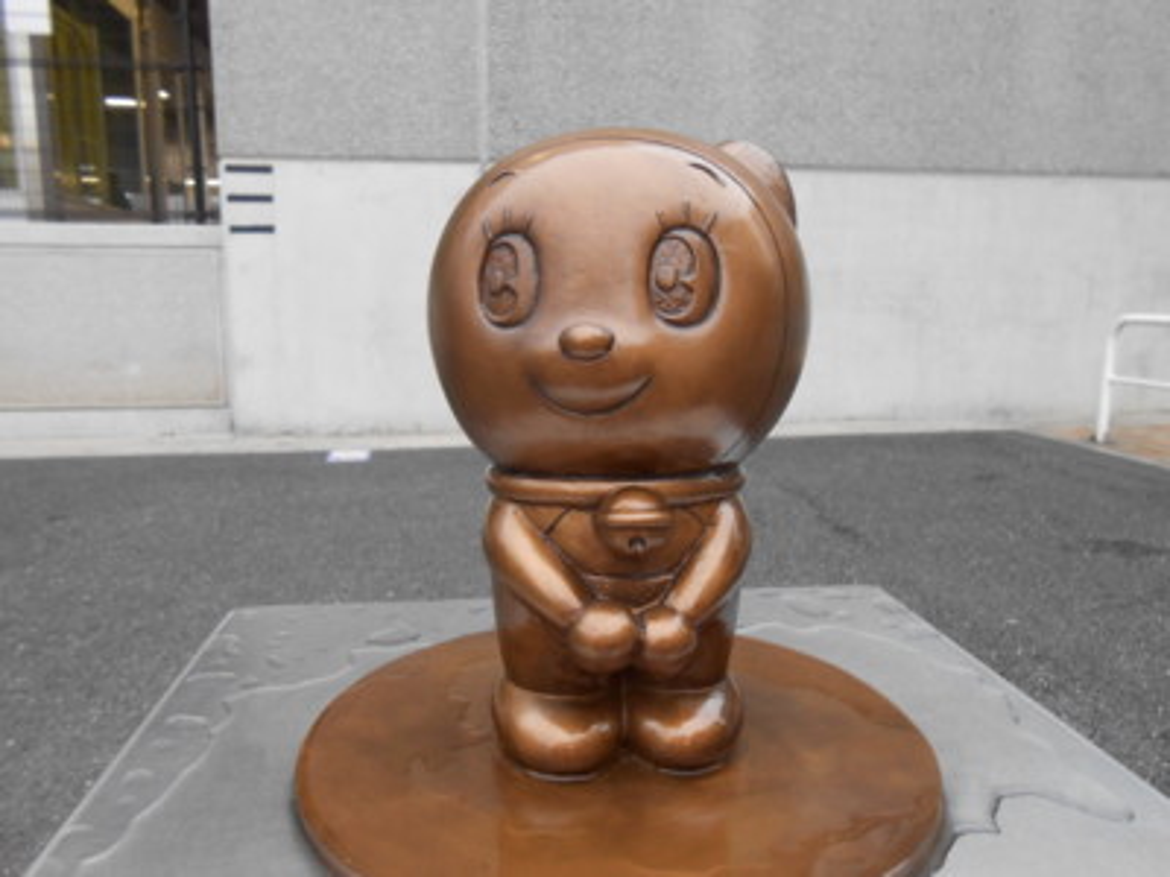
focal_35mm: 26
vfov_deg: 53.1
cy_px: 438
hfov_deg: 67.3
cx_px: 585
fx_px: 879
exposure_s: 1/30
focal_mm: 4.6
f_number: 3.5
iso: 200
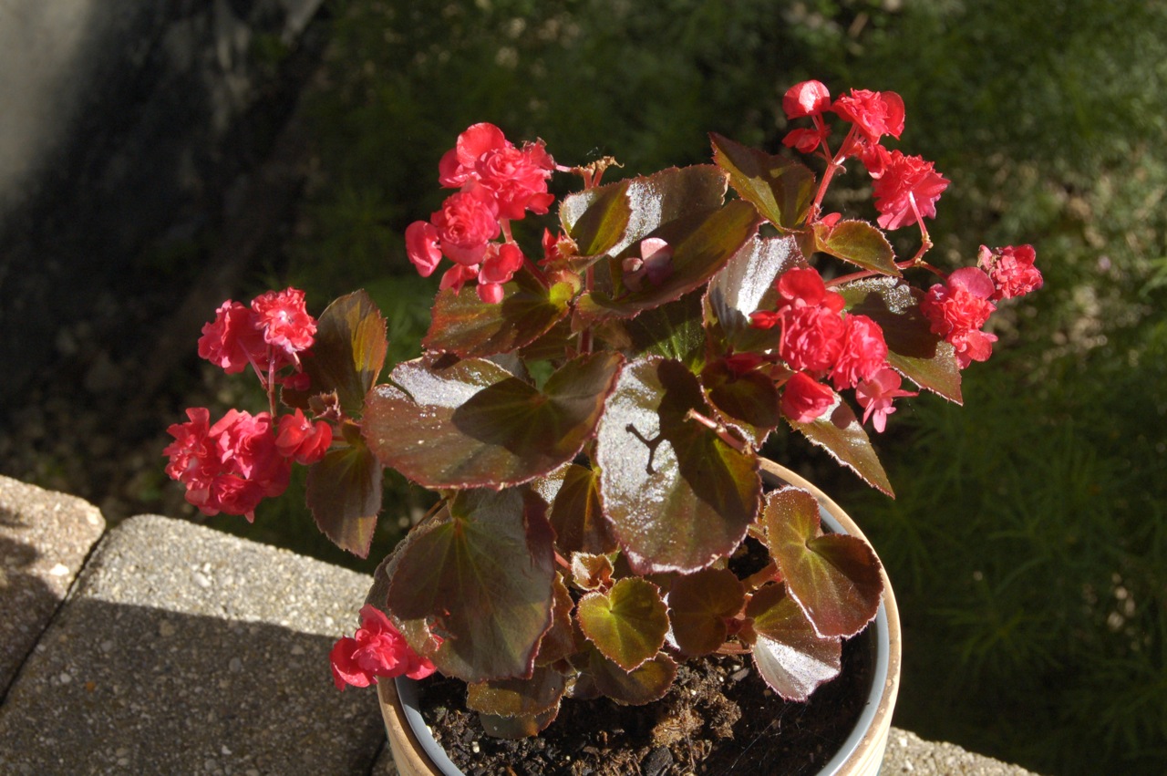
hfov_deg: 24.6
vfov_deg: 16.5
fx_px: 2672
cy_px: 388
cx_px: 584
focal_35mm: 82
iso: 800
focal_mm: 55
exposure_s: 1/400
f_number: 10
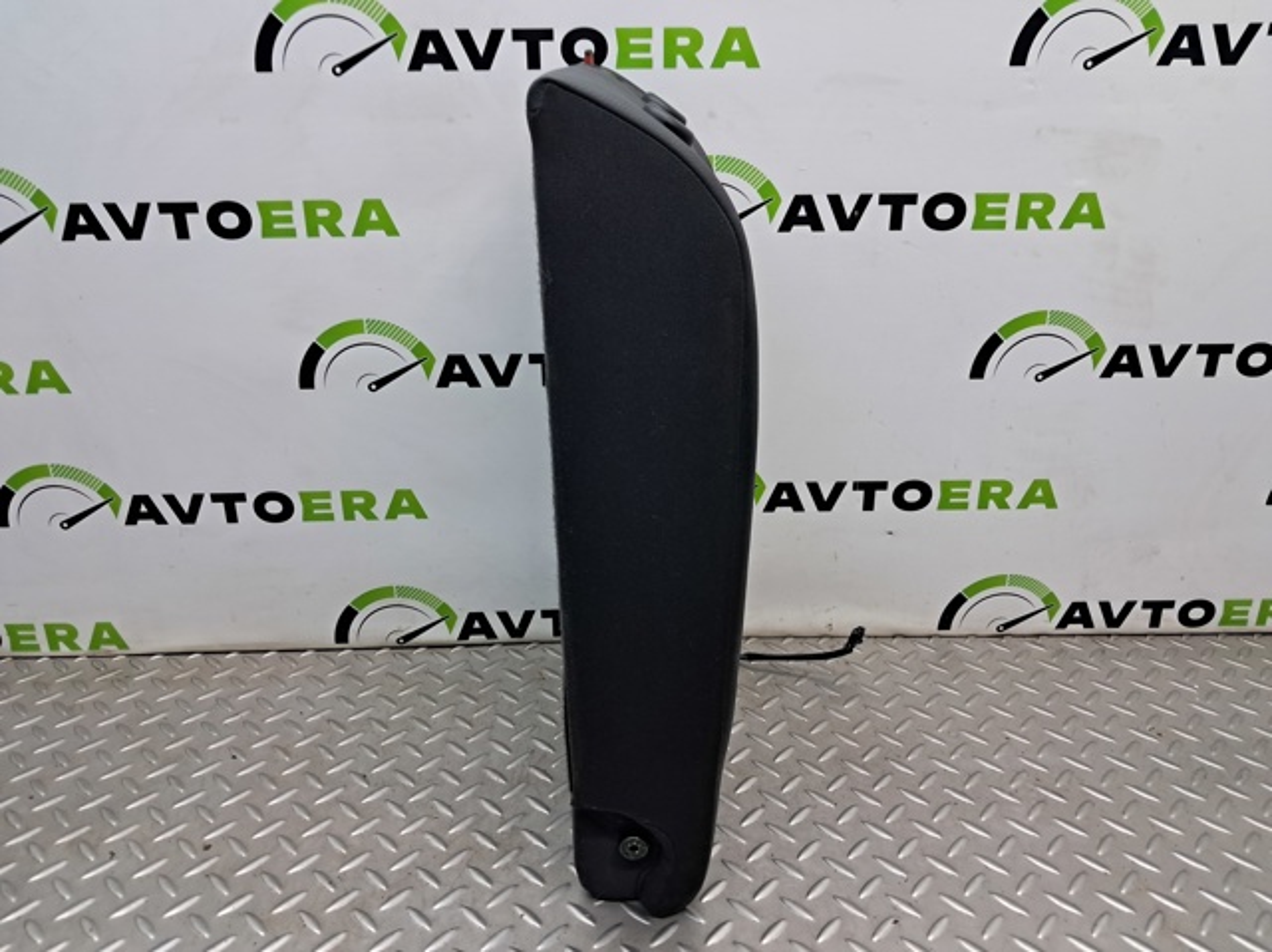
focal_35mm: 27
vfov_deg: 51.3
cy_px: 476
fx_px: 991
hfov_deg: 65.4
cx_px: 636
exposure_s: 1/60
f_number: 1.8
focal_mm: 4
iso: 160
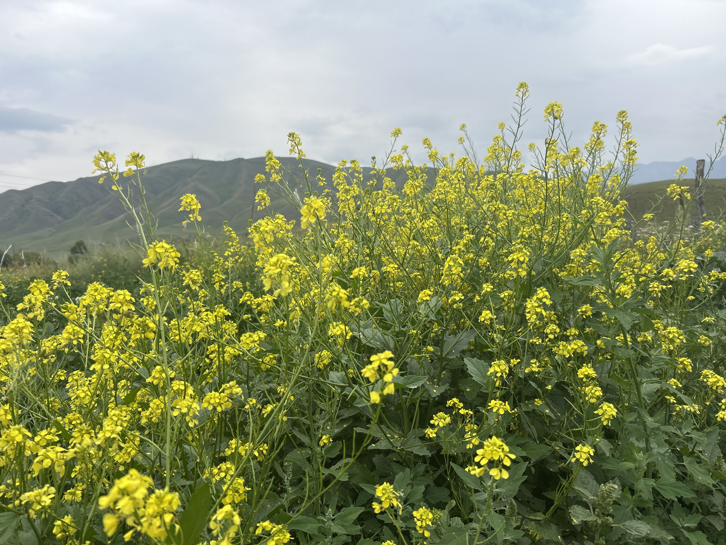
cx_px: 363
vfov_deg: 53.1
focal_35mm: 26
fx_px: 545
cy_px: 272
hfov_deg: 67.3
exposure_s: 1/4115
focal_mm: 5.7
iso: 50
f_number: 1.5
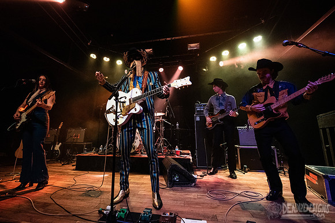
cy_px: 103
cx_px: 155
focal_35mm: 17
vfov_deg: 69.8
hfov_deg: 92.5
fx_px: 160
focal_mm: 16
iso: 3200
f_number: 3.2
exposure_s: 1/250
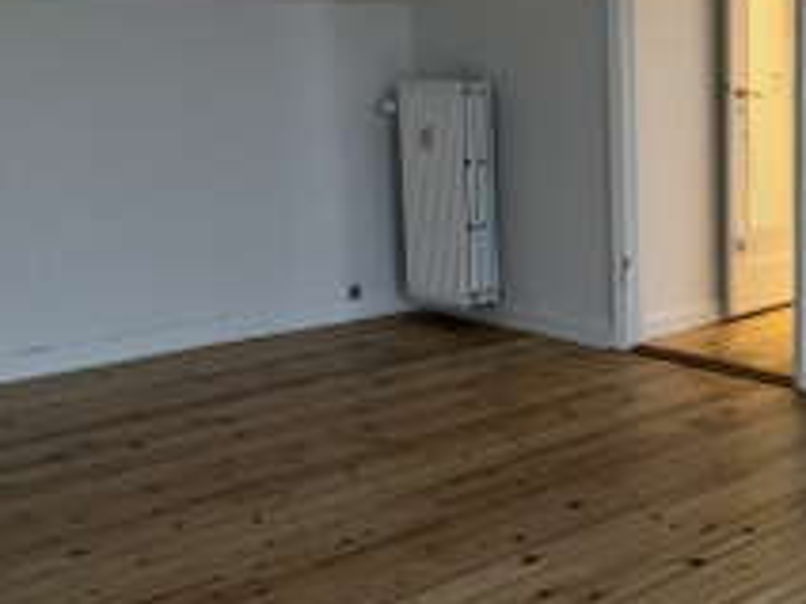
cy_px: 236
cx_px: 616
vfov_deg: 28.5
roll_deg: +1.5
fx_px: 1187
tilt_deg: -9.0
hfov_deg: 36.5
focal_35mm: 51
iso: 80
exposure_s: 1/53
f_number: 1.8
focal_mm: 3
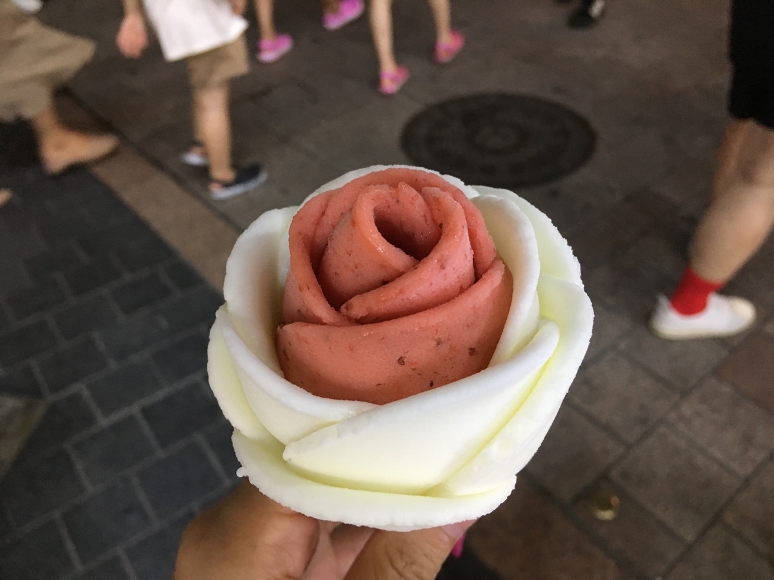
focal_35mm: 29
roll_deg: +2.6
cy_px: 290
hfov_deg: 61.7
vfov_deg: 48.2
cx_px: 387
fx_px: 648
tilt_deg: -41.7
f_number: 2.2
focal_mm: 4.15
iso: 125
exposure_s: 1/30
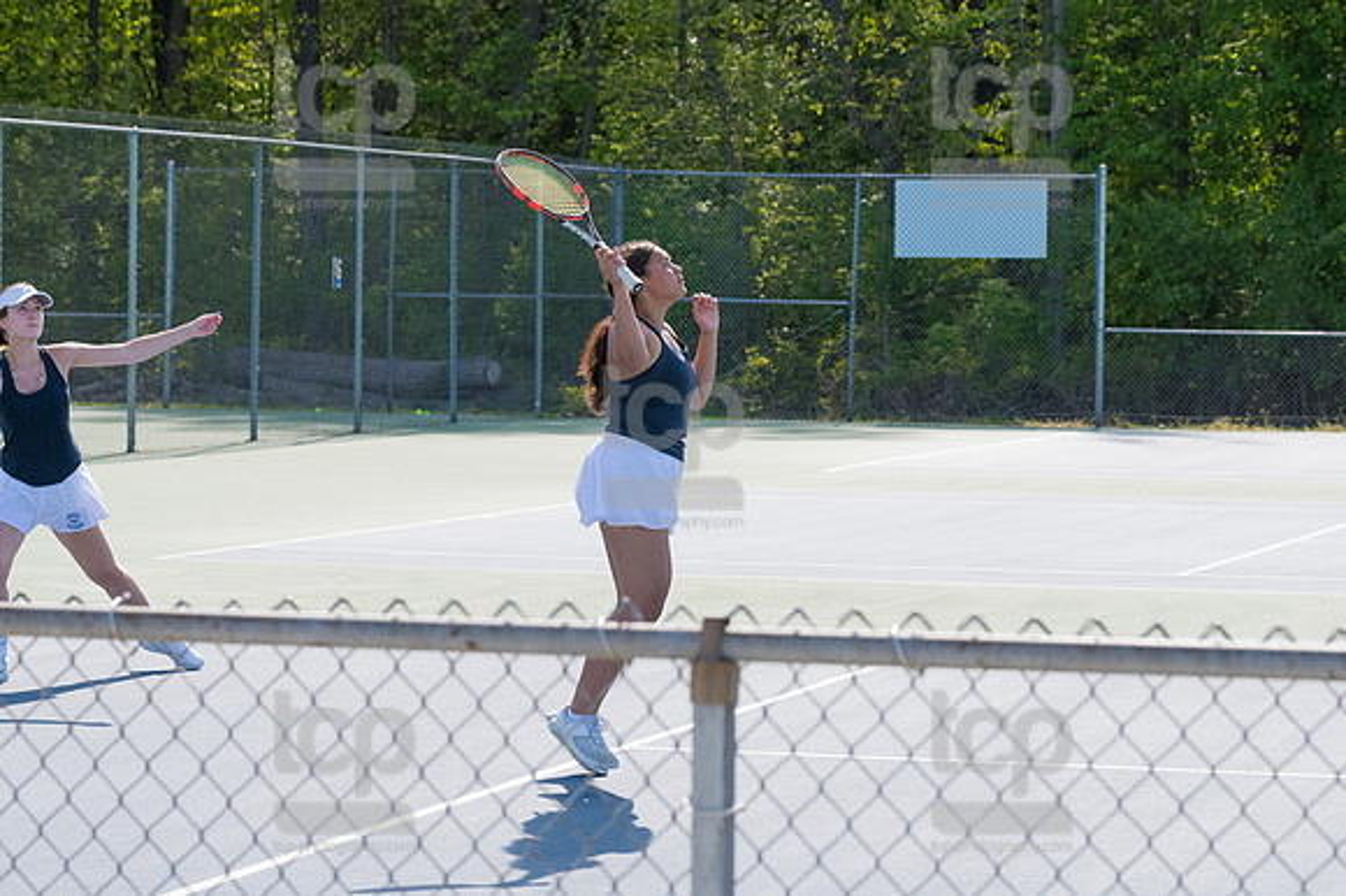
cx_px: 673
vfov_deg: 11.4
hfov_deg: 17.1
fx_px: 4484
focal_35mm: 120
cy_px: 448
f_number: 5.6
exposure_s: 1/2000
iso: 1000
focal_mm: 80
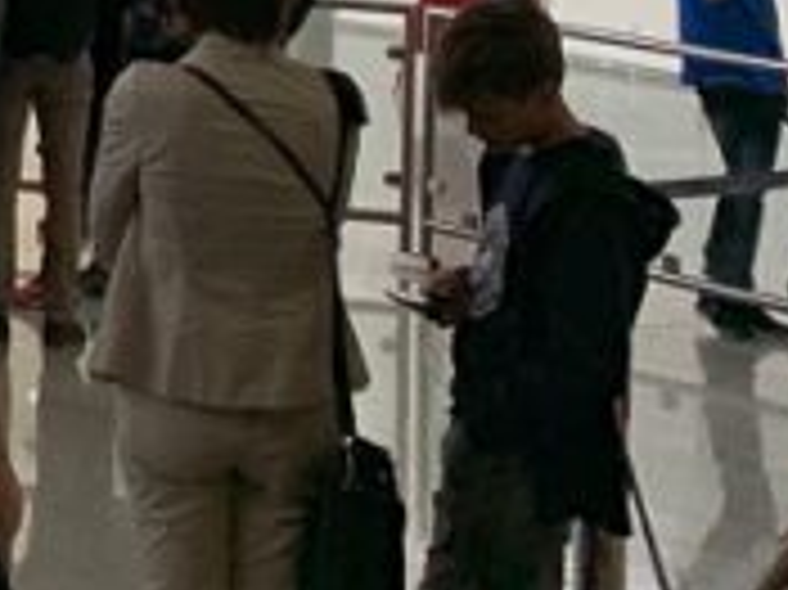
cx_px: -878
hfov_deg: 11.5
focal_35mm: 152
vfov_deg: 8.9
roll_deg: -3.4
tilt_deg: +8.5
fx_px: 3458
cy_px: -770
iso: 25
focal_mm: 4.25
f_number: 1.8
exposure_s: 1/326
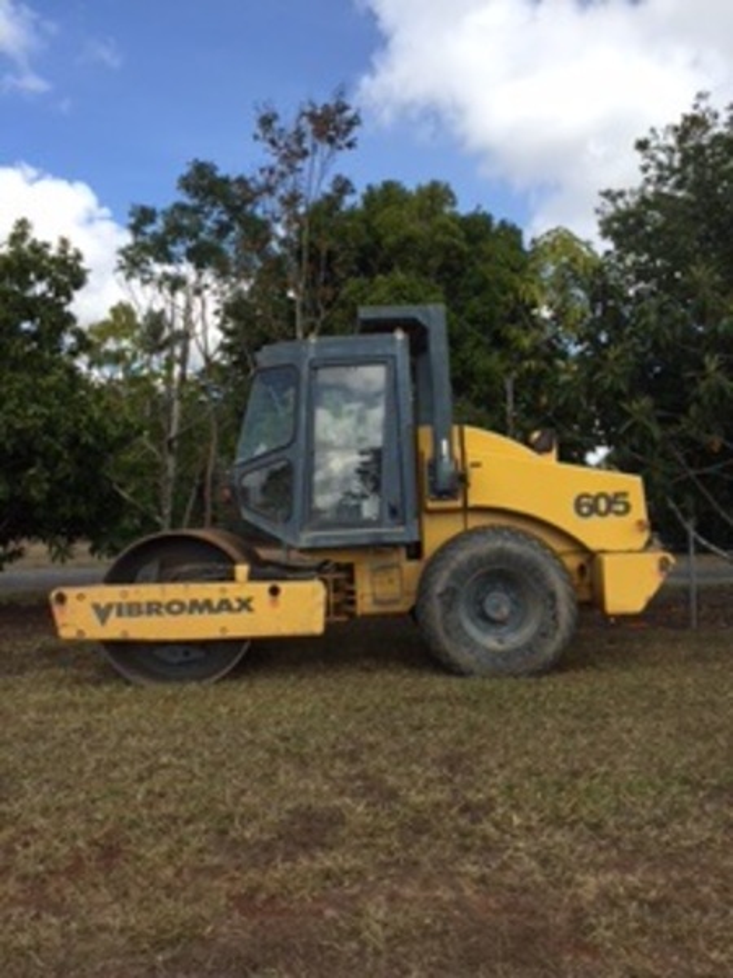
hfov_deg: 48.2
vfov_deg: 61.7
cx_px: 366
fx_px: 819
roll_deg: -1.2
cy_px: 489
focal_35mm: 29
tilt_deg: +2.1
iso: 32
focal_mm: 4.15
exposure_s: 1/1276
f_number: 2.2
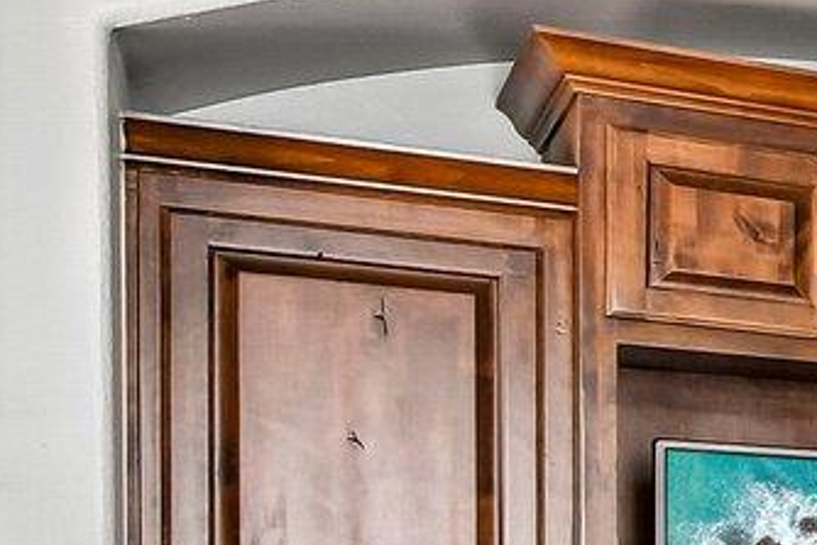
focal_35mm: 92
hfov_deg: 12.6
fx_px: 2089
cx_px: 2258
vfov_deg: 14.6
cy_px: 583
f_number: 8
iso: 400
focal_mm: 10
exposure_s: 1/4
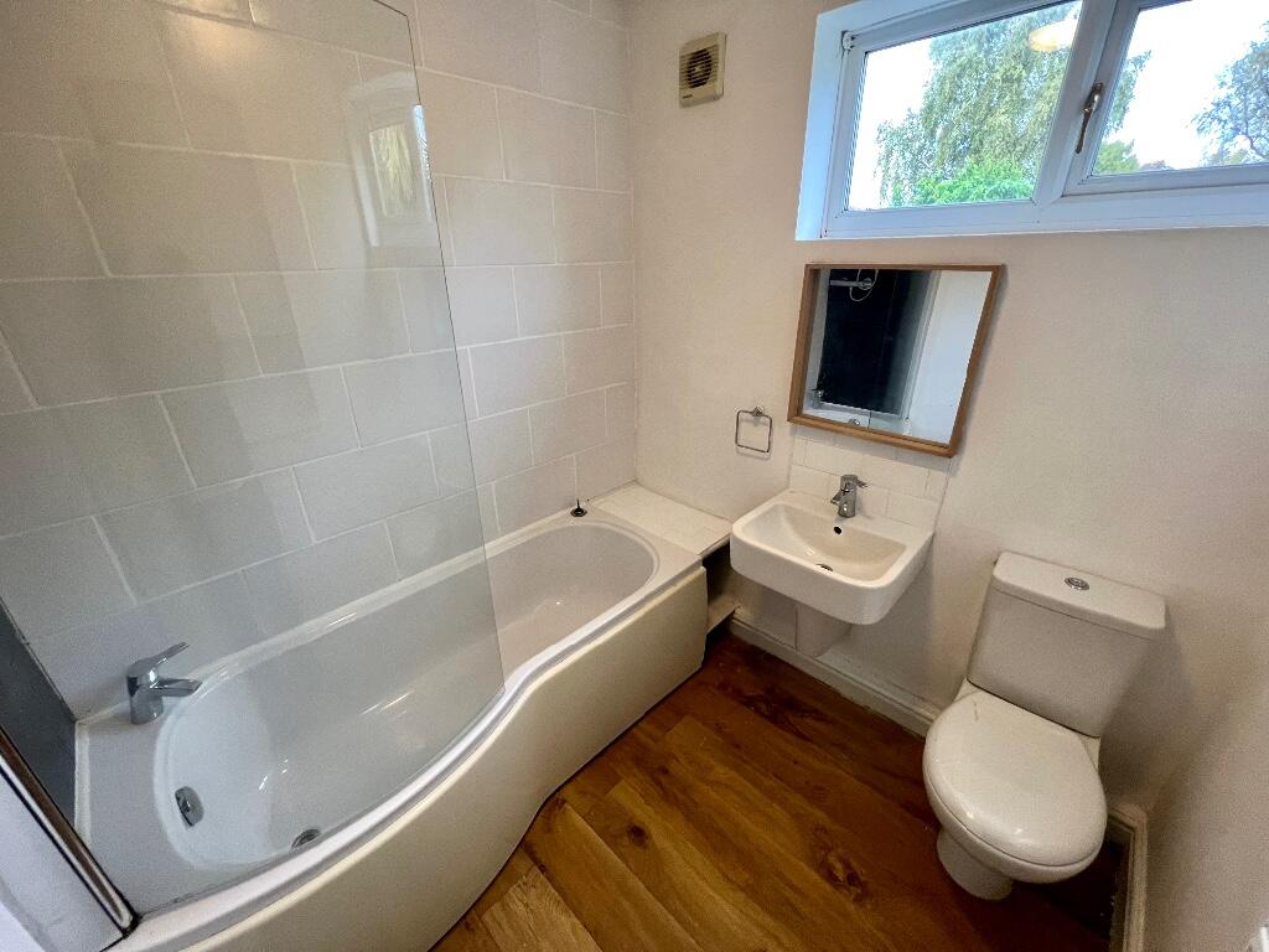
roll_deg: +0.9
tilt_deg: -23.8
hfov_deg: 106.2
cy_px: 476
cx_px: 634
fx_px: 477
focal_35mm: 13
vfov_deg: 89.9
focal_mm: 1.57
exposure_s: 1/50
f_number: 1.8
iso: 200
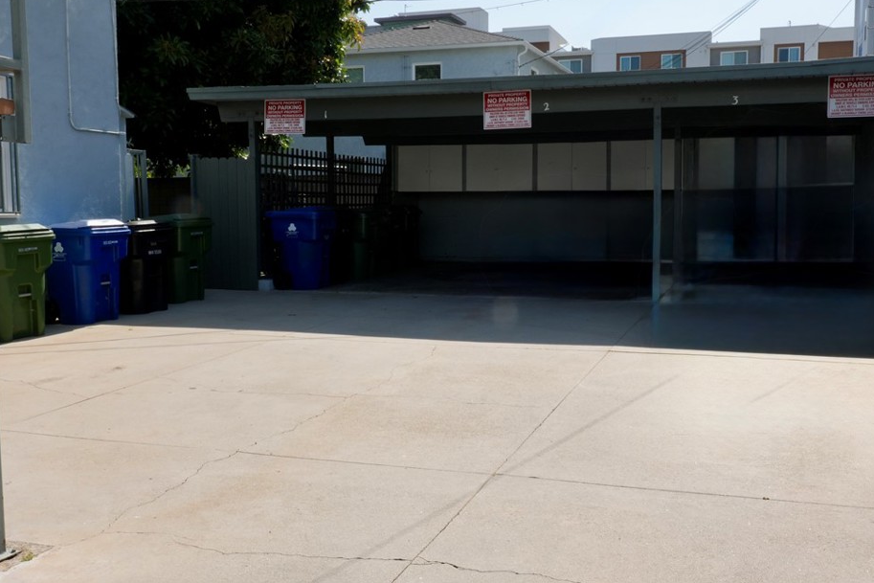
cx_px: 473
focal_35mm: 37
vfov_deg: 36.0
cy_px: 283
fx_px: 898
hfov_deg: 51.8
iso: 160
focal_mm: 22
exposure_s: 1/60.1
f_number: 22
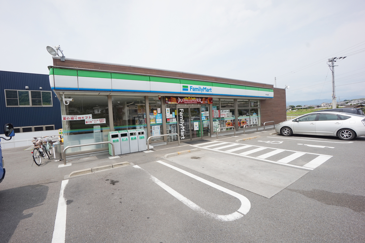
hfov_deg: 100.4
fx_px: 152
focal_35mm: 15
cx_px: 182
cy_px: 122
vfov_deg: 77.3
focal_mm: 10
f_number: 11
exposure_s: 1/200
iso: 100
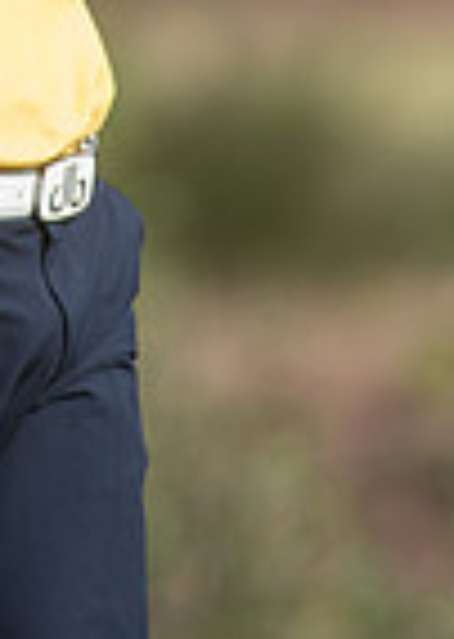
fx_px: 26846
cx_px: -241
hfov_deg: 1.0
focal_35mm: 1483
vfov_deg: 1.4
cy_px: -406
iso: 500
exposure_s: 1/4000
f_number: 4
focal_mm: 300
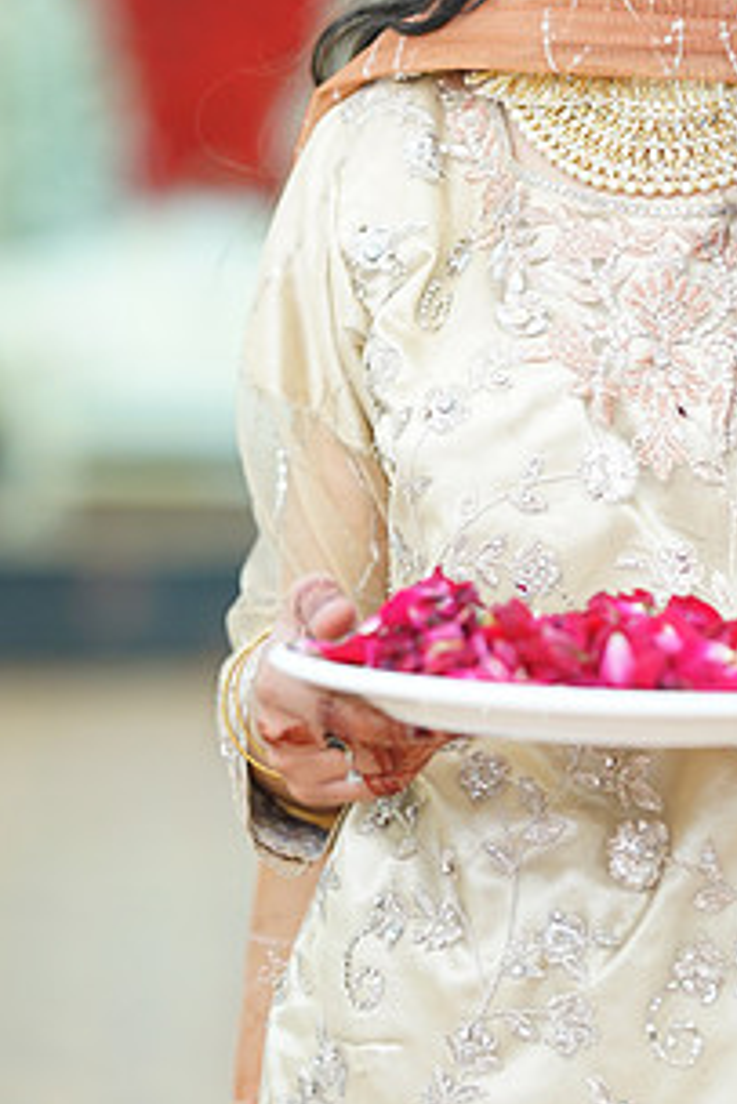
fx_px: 4969
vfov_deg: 12.6
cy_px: 280
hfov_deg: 8.5
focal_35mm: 162
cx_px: 641
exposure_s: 1/160
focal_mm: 85
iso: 640
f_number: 1.7
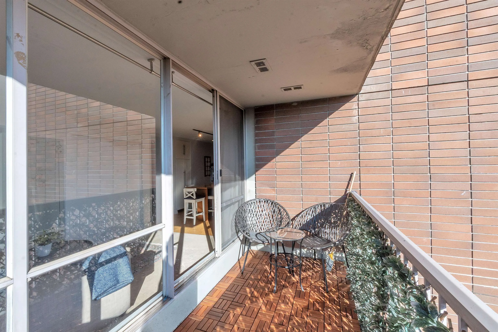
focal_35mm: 15
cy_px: 166
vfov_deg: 77.3
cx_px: 249
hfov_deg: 100.4
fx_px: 207
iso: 100
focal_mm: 10
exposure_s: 1/80
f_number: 22
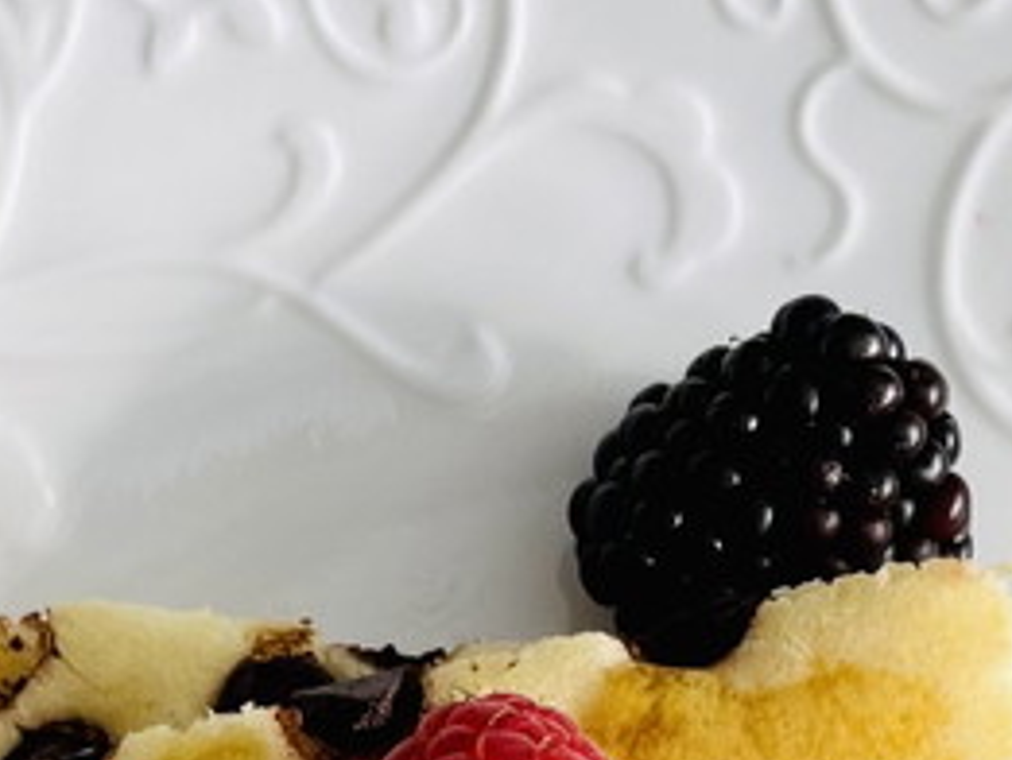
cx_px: 609
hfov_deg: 17.1
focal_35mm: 115
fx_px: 3364
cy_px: 1415
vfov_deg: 11.8
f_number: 1.6
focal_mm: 5.1
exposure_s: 1/121
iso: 80
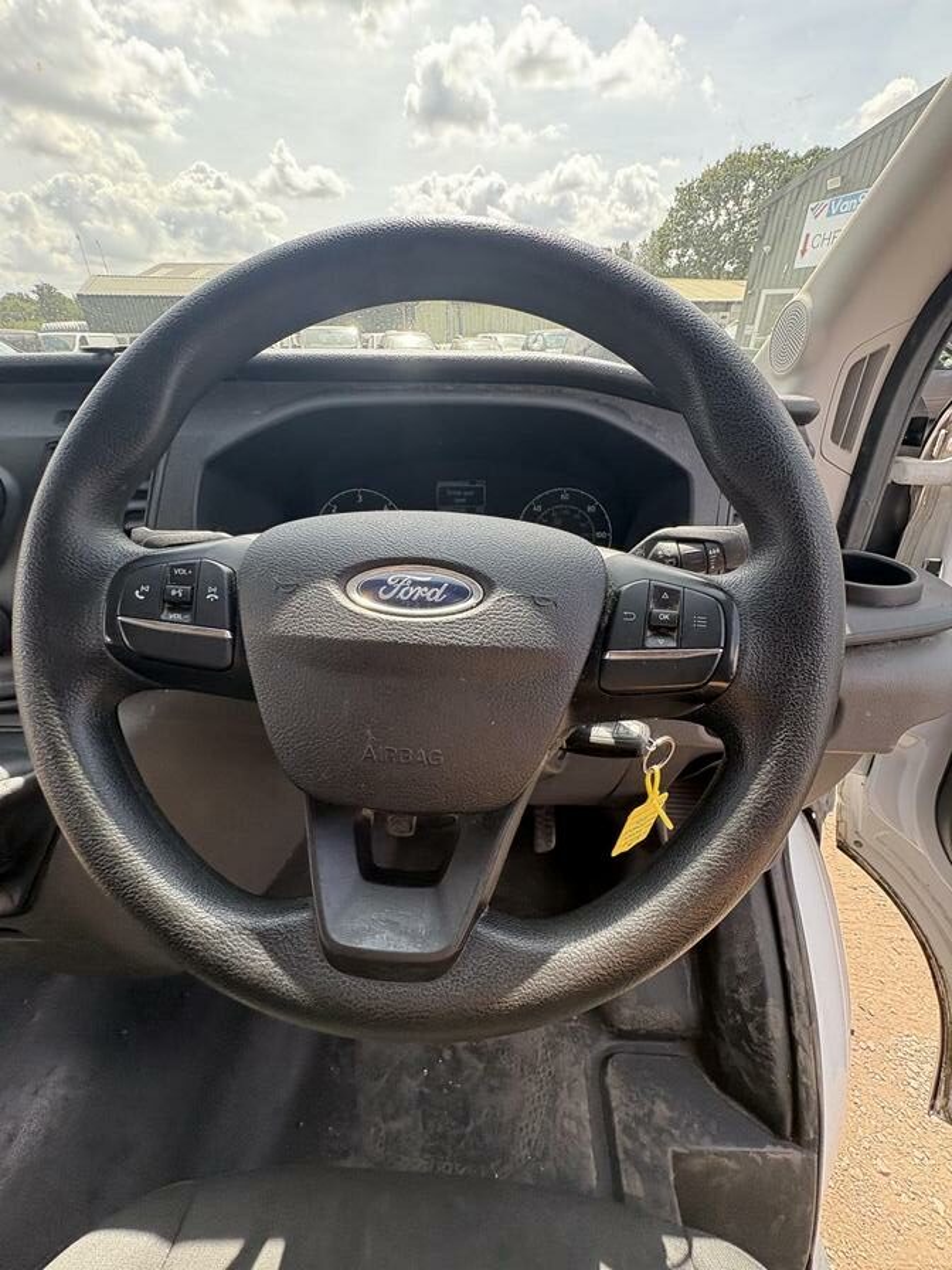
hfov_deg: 85.7
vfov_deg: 102.1
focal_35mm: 14
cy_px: 635
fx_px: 513
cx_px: 476
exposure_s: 1/182
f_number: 2.2
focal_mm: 2.22
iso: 64
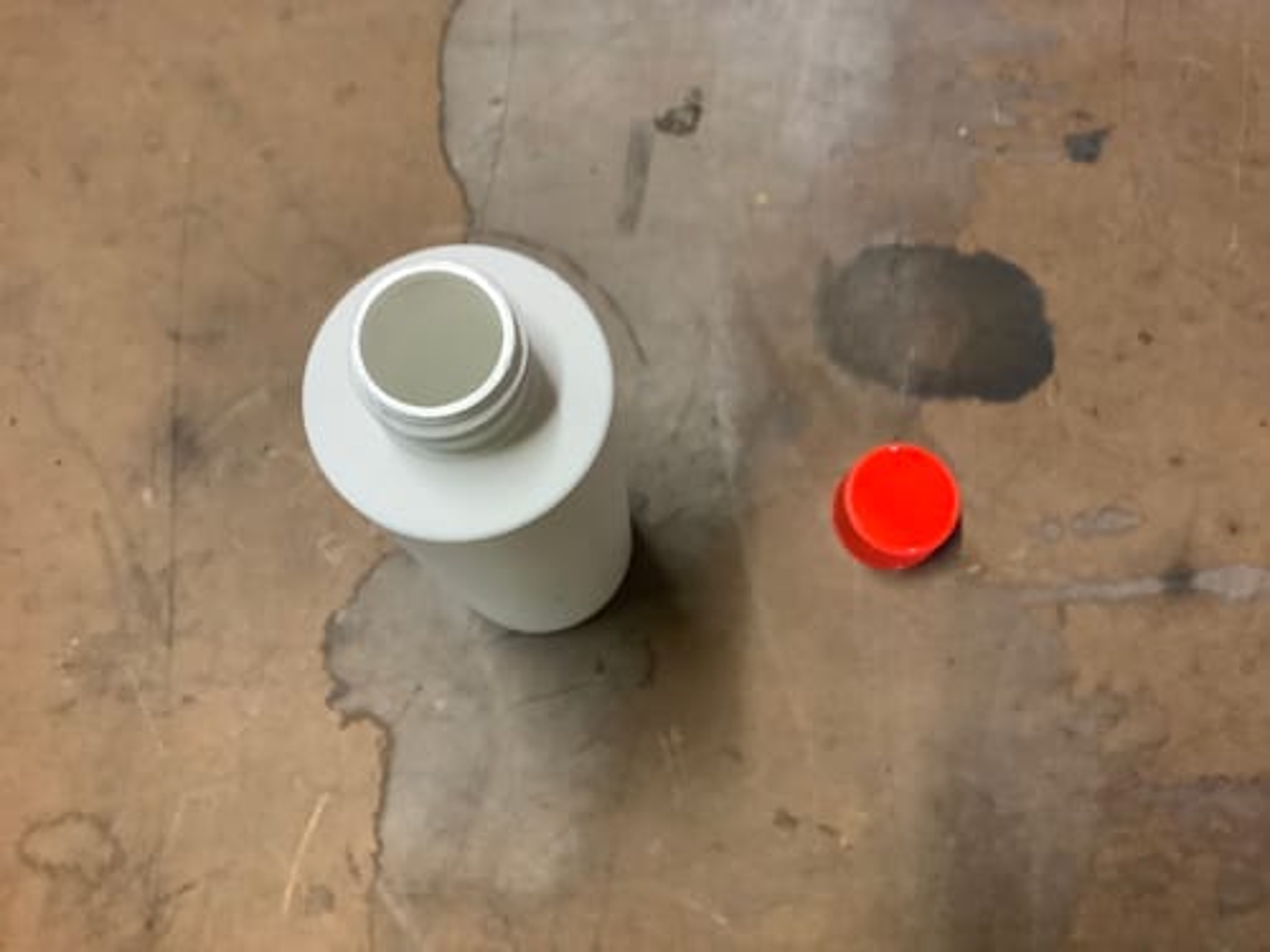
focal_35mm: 31
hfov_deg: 58.4
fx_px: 1137
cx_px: 635
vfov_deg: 45.4
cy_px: 476
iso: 320
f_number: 2.4
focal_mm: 3.3
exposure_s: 1/50
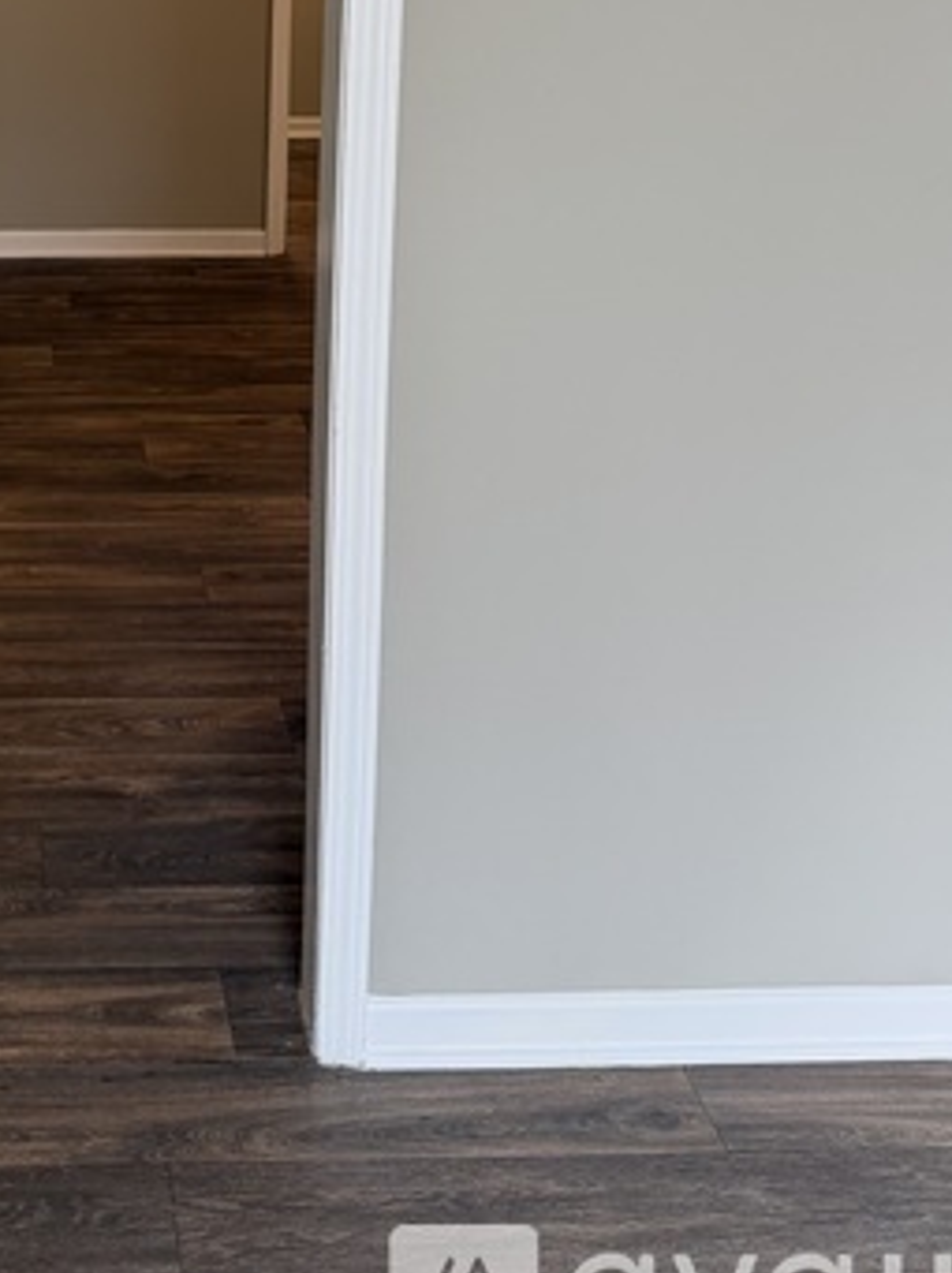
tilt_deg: -10.0
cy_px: 129
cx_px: 60
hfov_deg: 29.3
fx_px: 1727
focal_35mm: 47
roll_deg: +0.3
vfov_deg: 37.8
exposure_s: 1/120
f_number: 1.78
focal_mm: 6.76
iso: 200
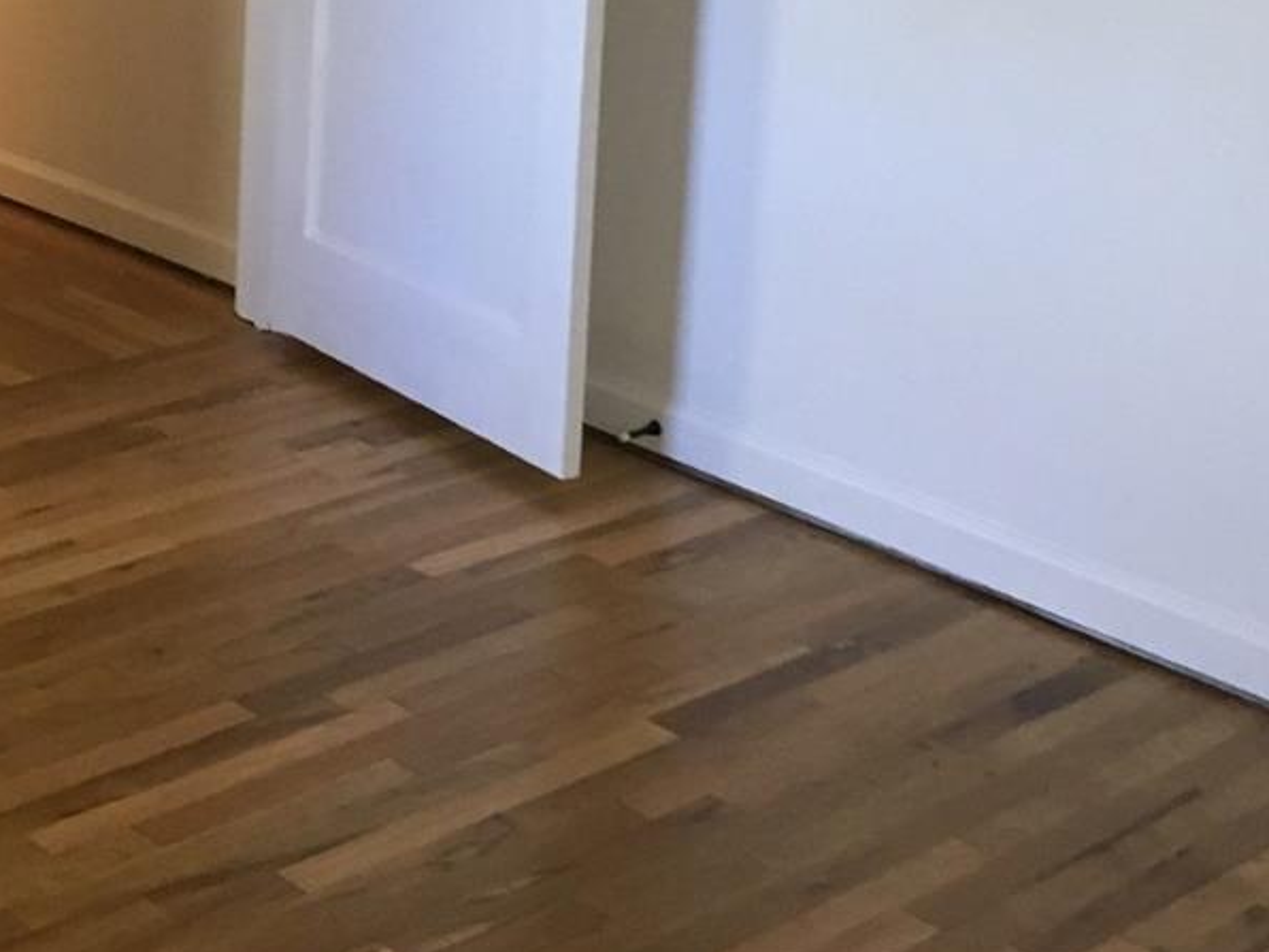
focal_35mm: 73
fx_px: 2676
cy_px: -72
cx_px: 281
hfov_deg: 26.3
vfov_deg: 19.4
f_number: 2.2
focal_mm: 4.15
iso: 160
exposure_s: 1/30
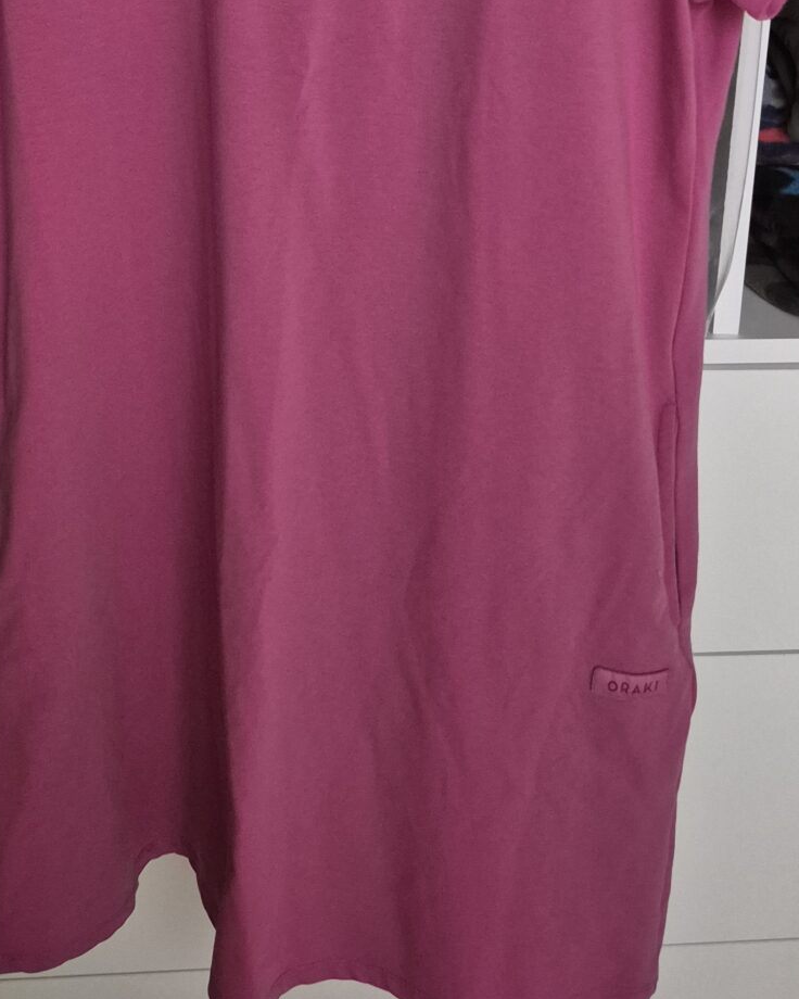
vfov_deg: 34.8
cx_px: 339
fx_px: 1478
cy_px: 63
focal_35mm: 50
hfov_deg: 30.2
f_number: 1.8
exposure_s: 1/24
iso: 1250
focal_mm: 5.4
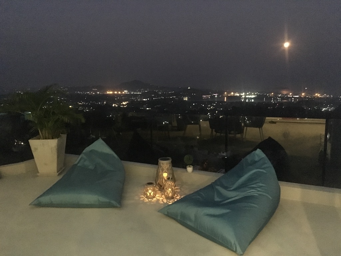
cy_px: 128
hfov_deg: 61.7
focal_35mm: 29
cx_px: 170
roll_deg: +0.3
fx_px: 286
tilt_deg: -8.5
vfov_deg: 48.2
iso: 2000
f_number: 2.2
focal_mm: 4.15
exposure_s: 1/17
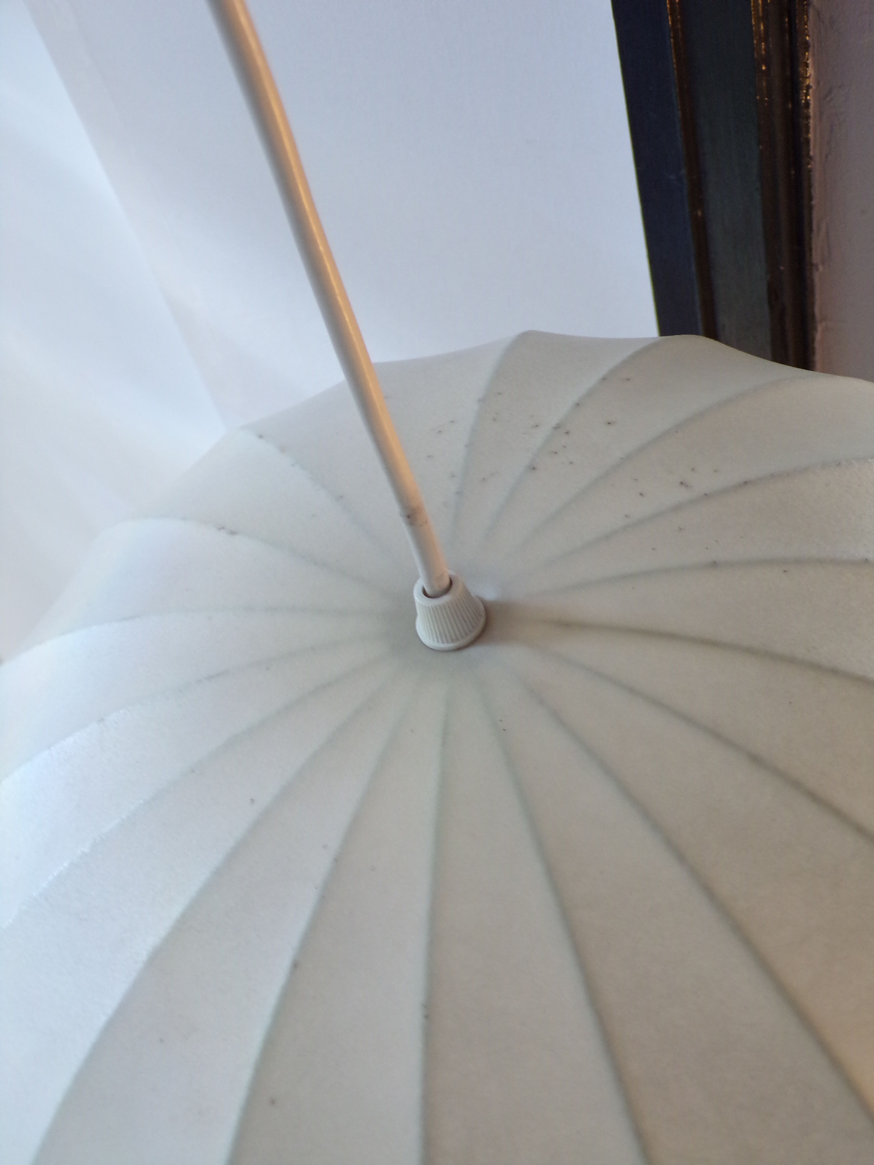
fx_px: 1246
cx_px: 437
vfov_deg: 50.1
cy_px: 582
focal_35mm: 37
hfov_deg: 38.7
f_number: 3.3
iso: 200
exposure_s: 1/30
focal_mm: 6.6
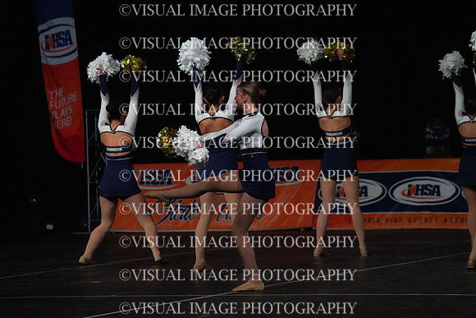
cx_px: 238
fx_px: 2777
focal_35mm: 210
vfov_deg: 6.5
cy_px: 159
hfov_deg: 9.8
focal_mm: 210
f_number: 5
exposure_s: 1/1000
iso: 12800
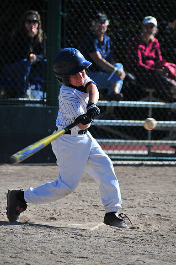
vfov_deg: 8.1
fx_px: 1875
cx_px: 88
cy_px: 132
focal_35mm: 255
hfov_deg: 5.4
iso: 200
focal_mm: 170
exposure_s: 1/1000
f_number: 5.6
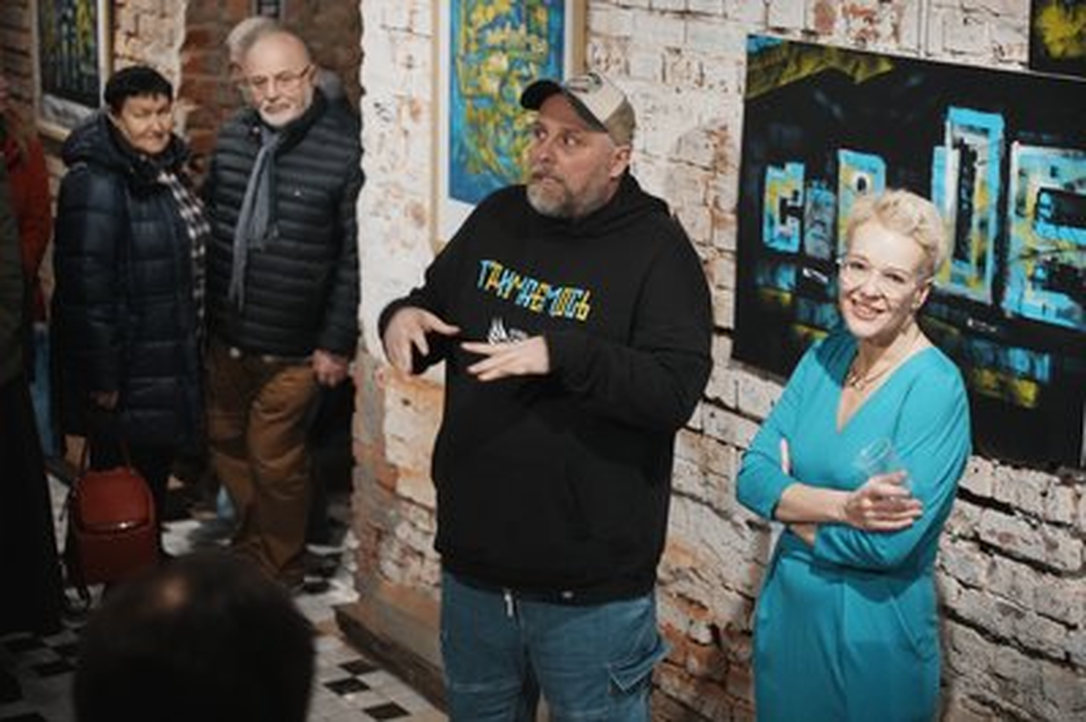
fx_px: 2261
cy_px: 361
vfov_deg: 18.2
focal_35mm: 75
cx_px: 543
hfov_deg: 27.0
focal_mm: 75
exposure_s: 1/100
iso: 1600
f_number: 2.8
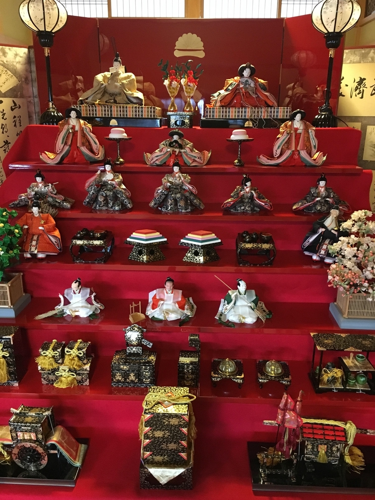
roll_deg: +0.6
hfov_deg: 48.2
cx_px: 188
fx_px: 419
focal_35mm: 29
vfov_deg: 61.7
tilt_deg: -16.7
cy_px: 250
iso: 320
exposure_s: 1/15
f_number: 2.2
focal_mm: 4.15
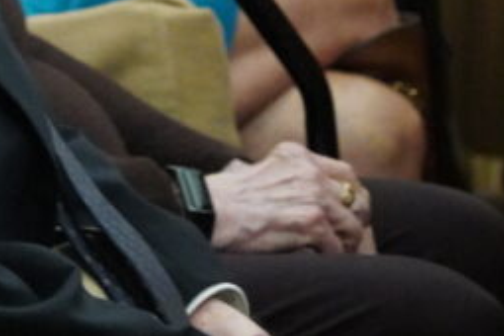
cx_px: -73
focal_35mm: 610
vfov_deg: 2.2
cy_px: -337
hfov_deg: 3.4
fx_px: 8539
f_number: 6.3
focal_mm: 152
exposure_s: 1/80
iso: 12800
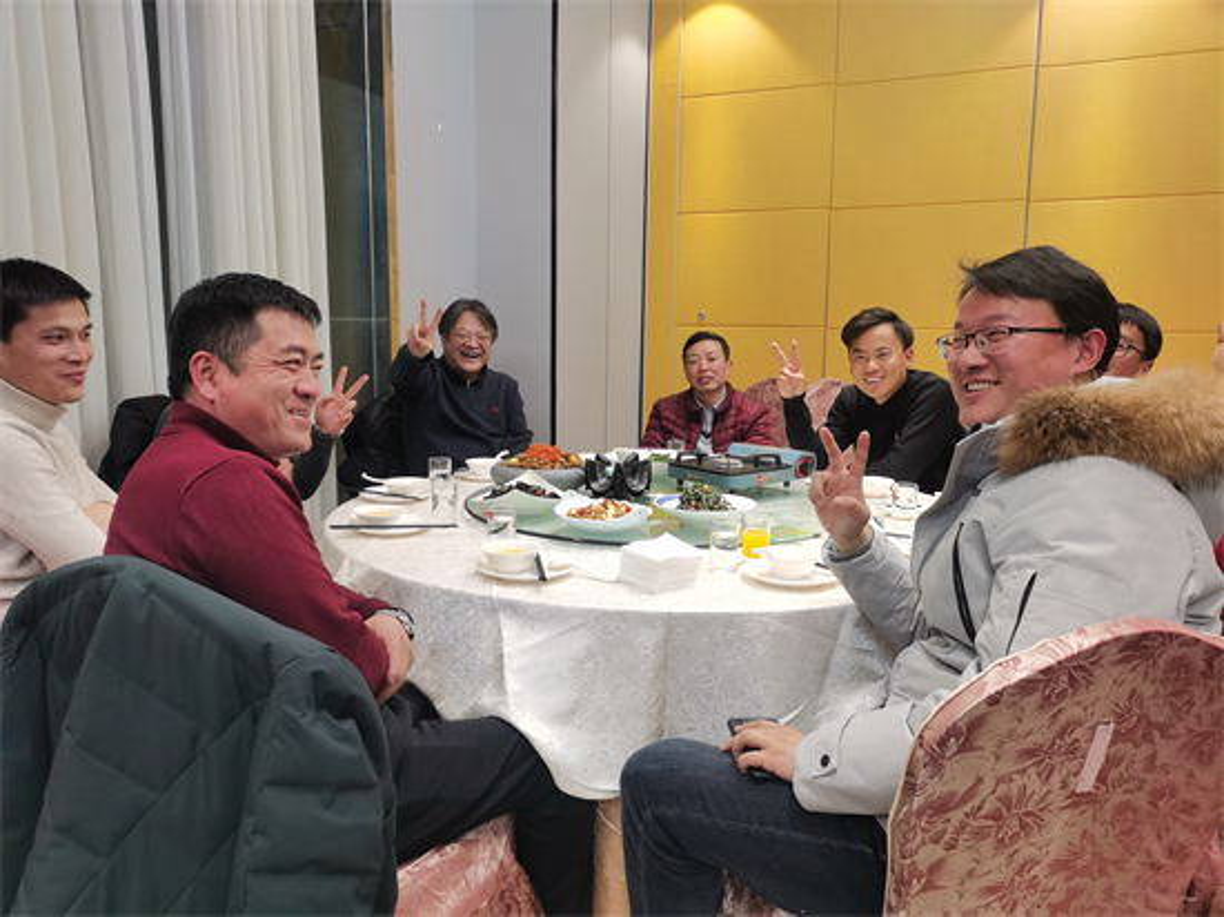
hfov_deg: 65.3
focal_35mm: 27
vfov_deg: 51.3
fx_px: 954
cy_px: 458
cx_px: 612
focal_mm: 5.58
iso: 200
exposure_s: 1/100
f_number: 1.8
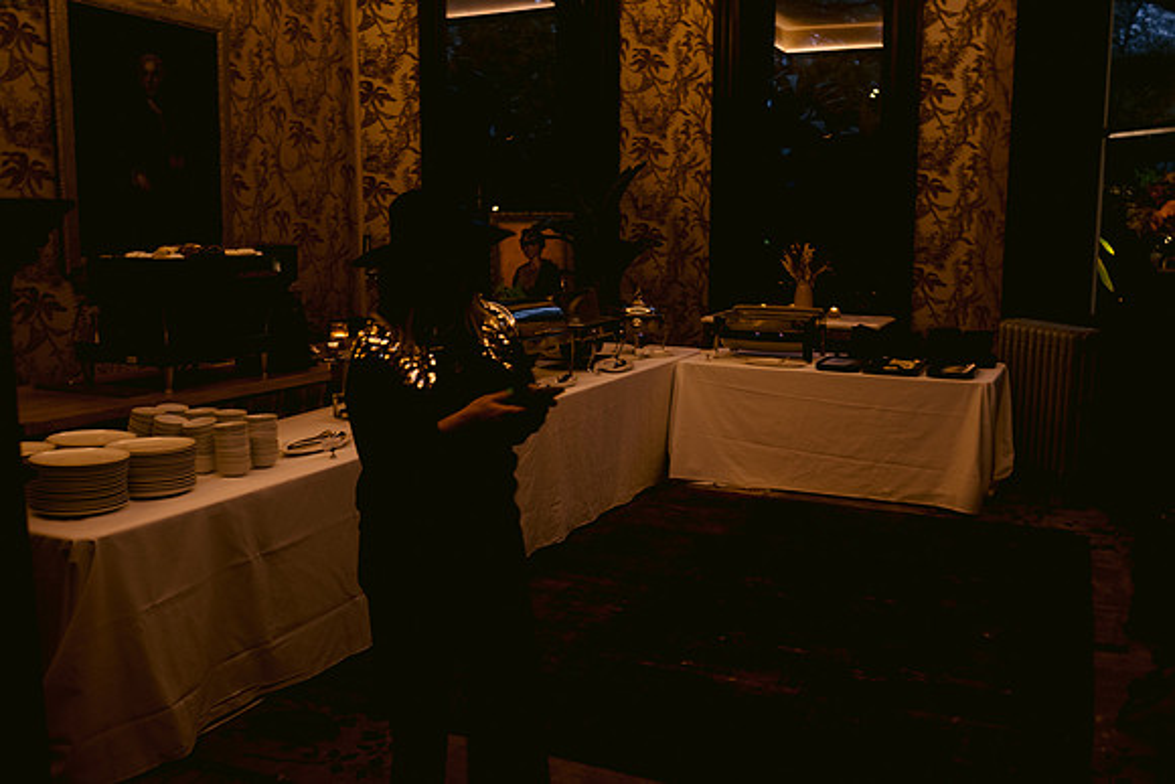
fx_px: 1143
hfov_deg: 54.4
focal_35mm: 35
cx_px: 588
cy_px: 392
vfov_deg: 37.9
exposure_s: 1/15
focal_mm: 35
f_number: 4
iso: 800
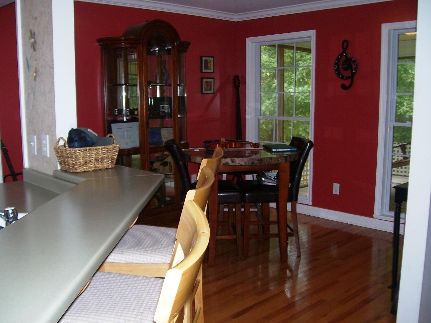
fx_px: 461
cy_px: 162
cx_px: 216
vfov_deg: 38.7
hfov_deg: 50.1
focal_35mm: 37
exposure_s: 1/60
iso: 80
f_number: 2.7
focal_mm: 6
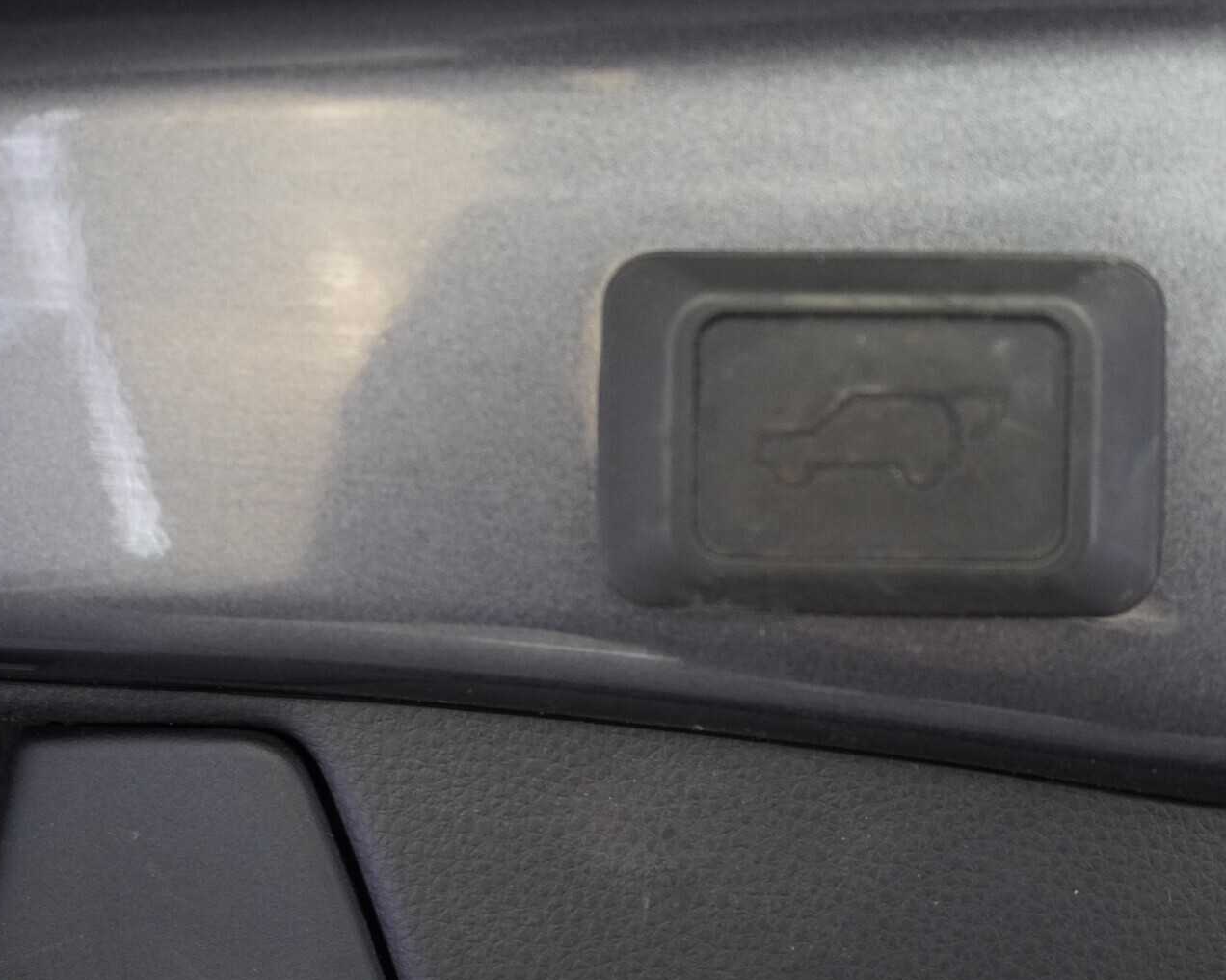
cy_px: 464
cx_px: 758
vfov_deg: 27.3
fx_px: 2017
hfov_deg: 33.7
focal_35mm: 56
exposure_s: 1/60
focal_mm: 31
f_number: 5
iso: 2500
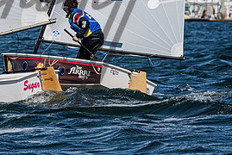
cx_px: 1
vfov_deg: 2.4
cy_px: 6
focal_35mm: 571
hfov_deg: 3.6
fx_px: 3684
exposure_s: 1/1600
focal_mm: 230
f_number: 10
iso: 320
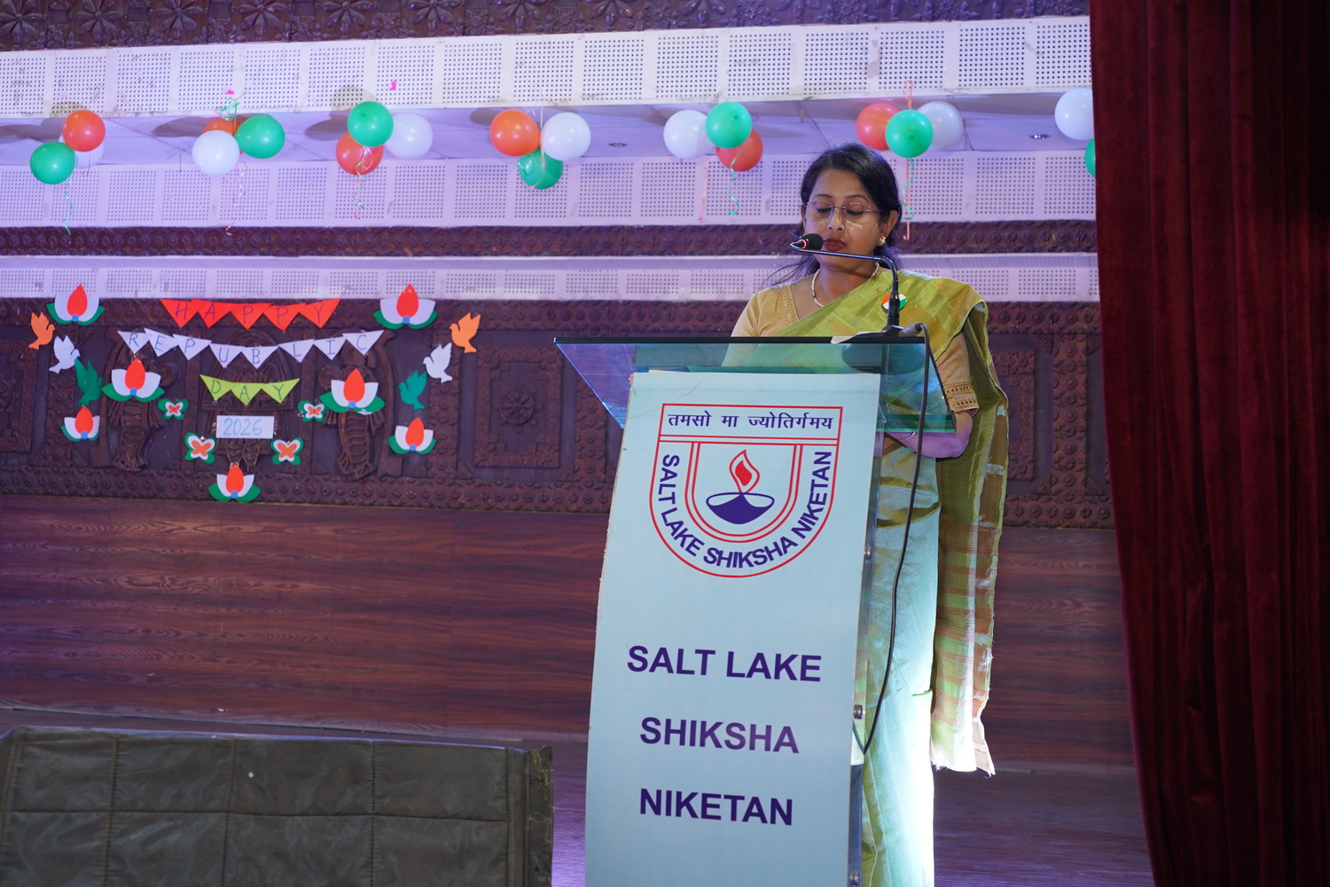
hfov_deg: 40.3
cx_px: 665
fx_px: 1810
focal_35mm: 49
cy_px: 444
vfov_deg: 27.5
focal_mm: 49
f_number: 5.6
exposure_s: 1/100
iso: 1600
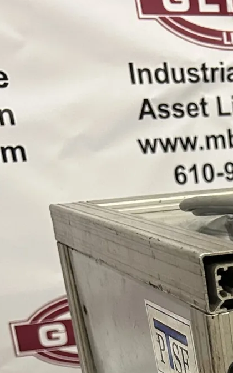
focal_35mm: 82
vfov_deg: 22.8
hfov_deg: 14.6
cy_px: 466
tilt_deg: -23.0
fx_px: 833
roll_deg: +4.3
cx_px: 373
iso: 320
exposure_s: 1/60
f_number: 1.5
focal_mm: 5.7
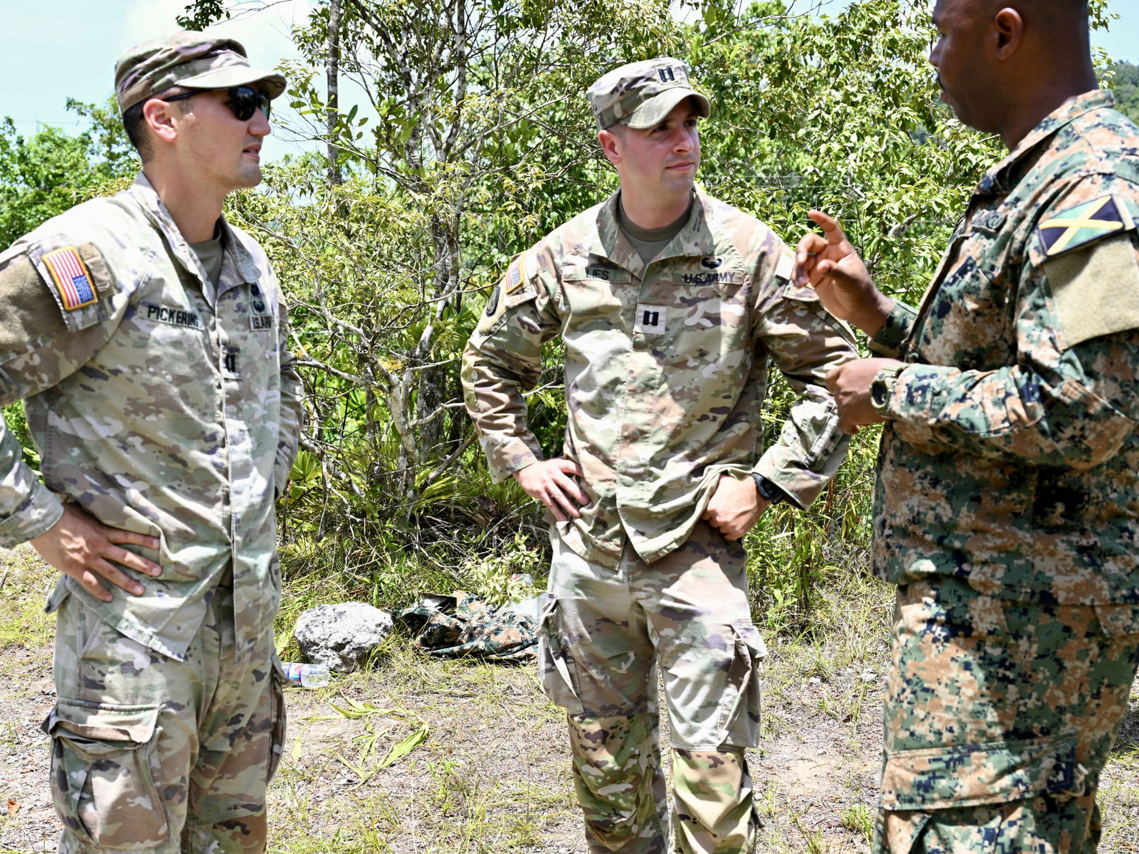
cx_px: 523
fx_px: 1415
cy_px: 428
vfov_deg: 33.6
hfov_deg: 43.8
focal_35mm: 43
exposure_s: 1/160
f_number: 6.3
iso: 100
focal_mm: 39
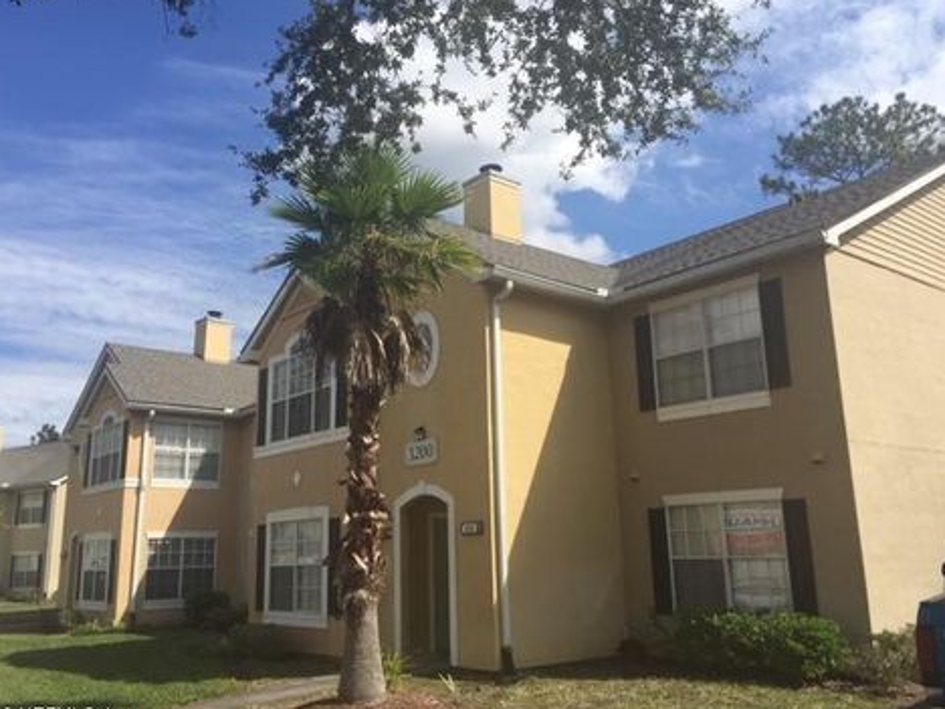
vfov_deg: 45.4
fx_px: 846
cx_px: 450
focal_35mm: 31
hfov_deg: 58.3
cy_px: 369
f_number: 2.2
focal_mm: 4.15
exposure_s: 1/2198
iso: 32
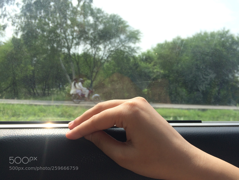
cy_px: 90
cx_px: 120
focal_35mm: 29
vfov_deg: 48.2
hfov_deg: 61.7
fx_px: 200
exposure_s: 1/1244
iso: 32
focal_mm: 4.15
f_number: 2.2
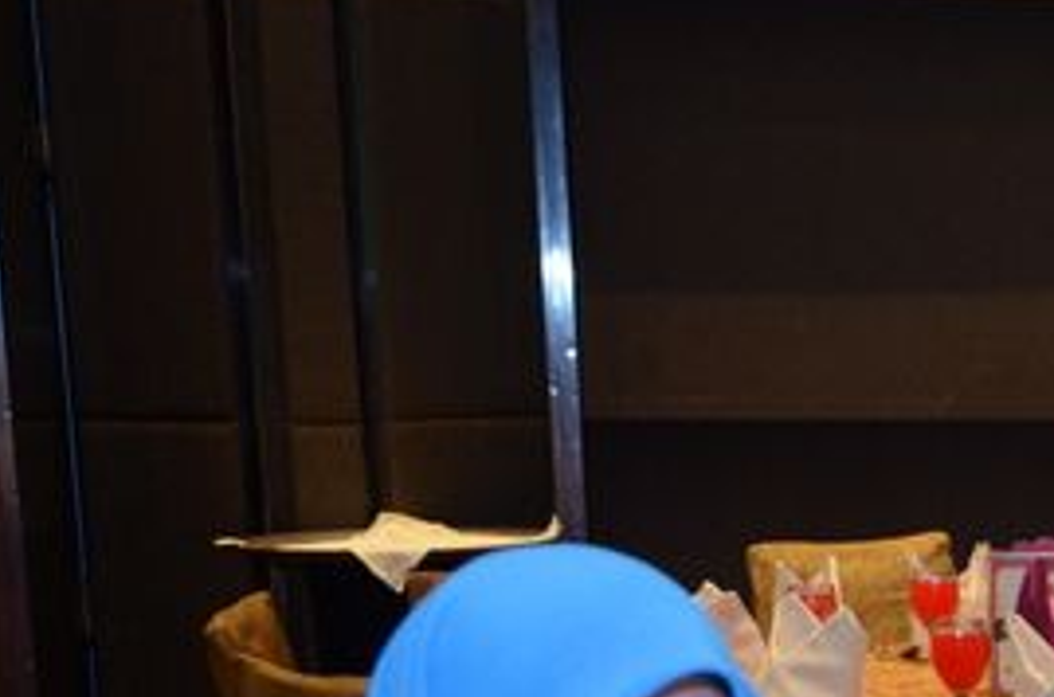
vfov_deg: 13.5
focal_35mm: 98
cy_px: 869
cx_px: 1556
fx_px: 2862
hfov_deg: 18.6
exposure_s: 1/60
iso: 1250
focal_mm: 22
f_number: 2.8
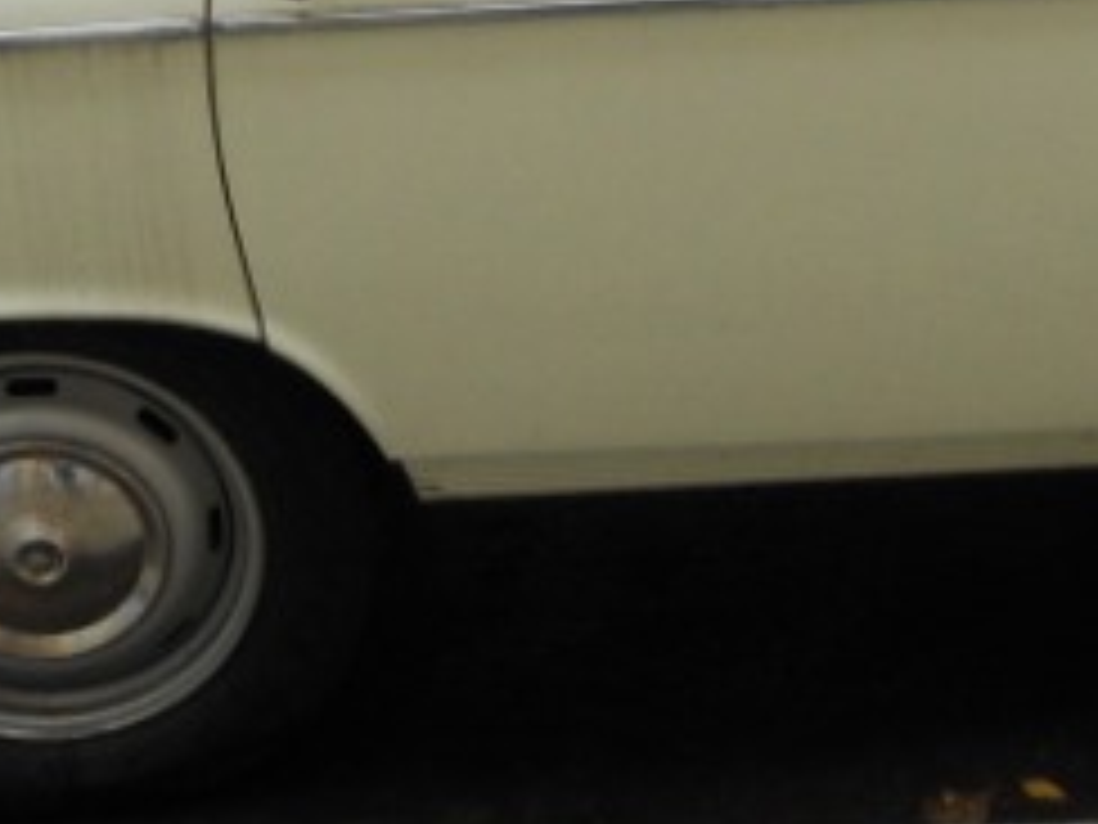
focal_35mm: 109
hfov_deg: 17.3
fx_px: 3457
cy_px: 149
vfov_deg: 13.5
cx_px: 1296
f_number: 3.2
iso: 80
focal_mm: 4.6
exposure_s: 1/125
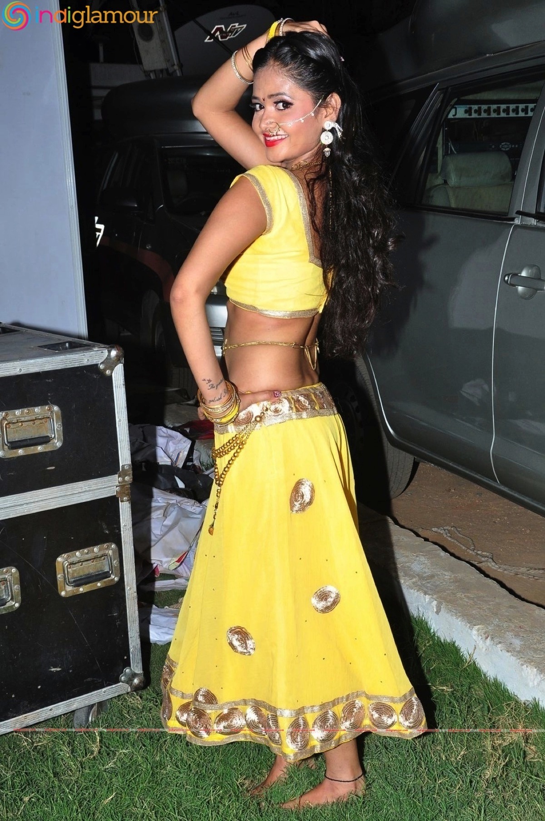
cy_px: 410
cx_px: 272
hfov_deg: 26.4
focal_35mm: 51
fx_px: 1161
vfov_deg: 38.9
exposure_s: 1/125
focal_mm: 34
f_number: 10
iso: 500
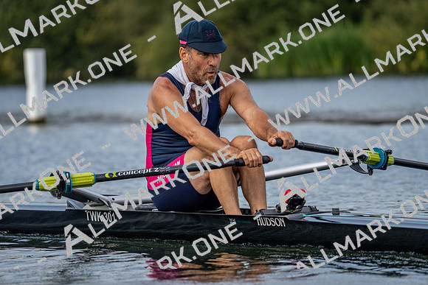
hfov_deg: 6.5
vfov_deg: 4.4
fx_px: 3746
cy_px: 142
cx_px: 214
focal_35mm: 315
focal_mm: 315
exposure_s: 1/1600
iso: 400
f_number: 6.3
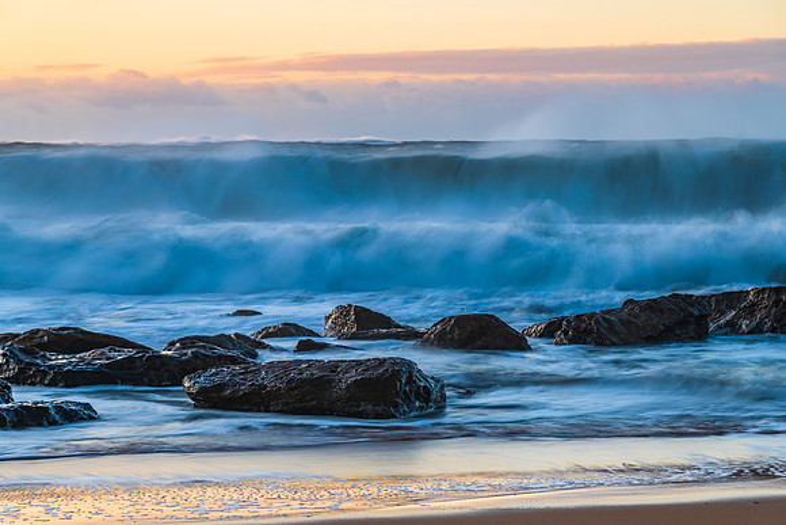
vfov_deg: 11.3
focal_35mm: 122
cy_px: 262
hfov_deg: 16.8
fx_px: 2654
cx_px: 393
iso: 64
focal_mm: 120
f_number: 9
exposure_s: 1/1.25
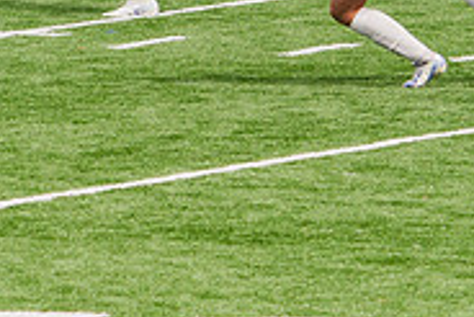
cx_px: 81
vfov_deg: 1.6
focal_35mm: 874
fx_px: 11516
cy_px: -121
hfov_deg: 2.4
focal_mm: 200
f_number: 5.6
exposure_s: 1/1600
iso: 400
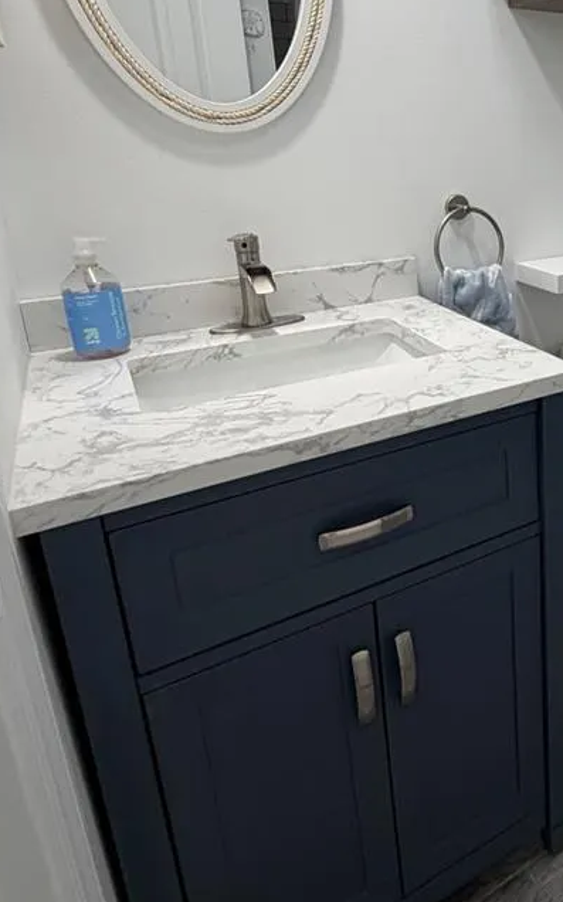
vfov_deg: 65.3
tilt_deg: -16.1
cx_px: 579
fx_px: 688
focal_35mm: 28
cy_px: 328
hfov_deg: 38.8
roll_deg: +0.4
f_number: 2.2
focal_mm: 2.22
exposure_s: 1/120
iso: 200
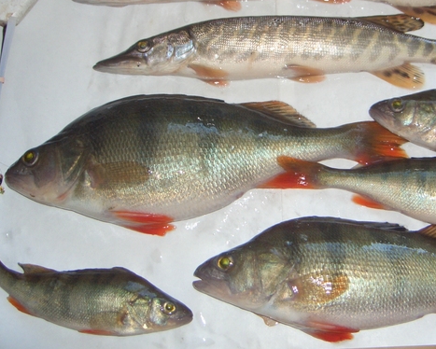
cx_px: 291
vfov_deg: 26.6
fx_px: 736
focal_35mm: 57
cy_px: 130
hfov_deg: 32.7
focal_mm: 8
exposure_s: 1/60
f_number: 2.8
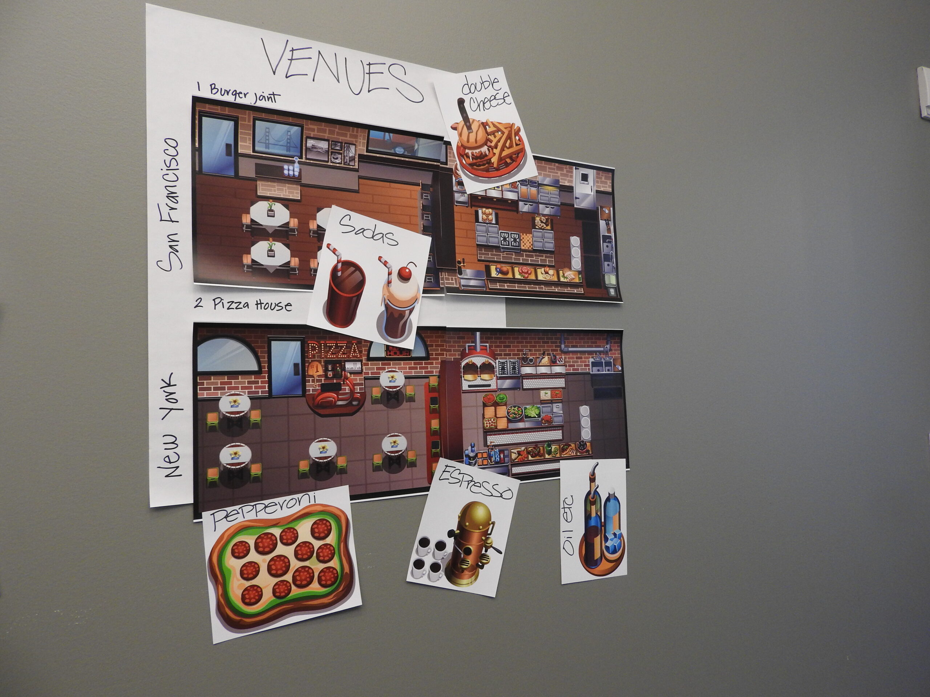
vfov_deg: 56.8
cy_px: 348
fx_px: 645
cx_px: 465
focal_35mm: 24
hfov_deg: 71.6
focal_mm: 4.3
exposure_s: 1/30
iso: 250
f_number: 3.3
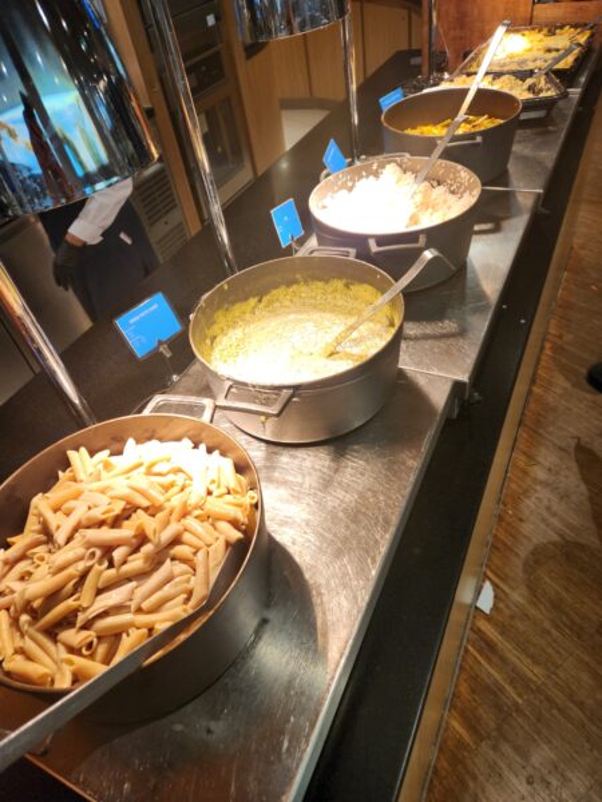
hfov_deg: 58.9
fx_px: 533
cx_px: 301
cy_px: 401
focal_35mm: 23
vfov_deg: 73.9
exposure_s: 1/100
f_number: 1.8
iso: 64
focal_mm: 5.4
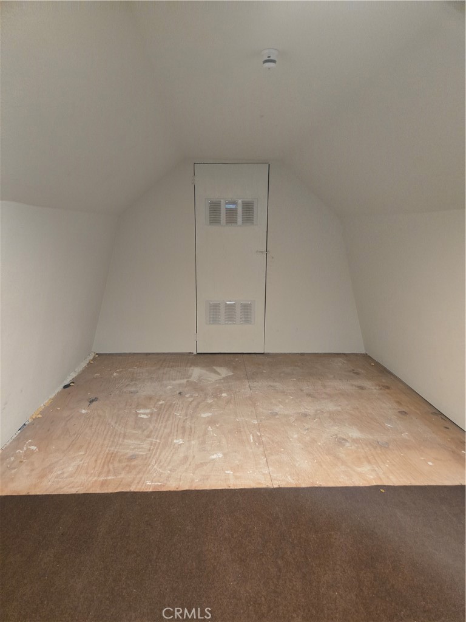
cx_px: 233
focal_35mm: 23
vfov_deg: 73.9
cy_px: 311
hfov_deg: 58.9
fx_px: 413
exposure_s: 1/60
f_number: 1.8
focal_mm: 5.4
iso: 640
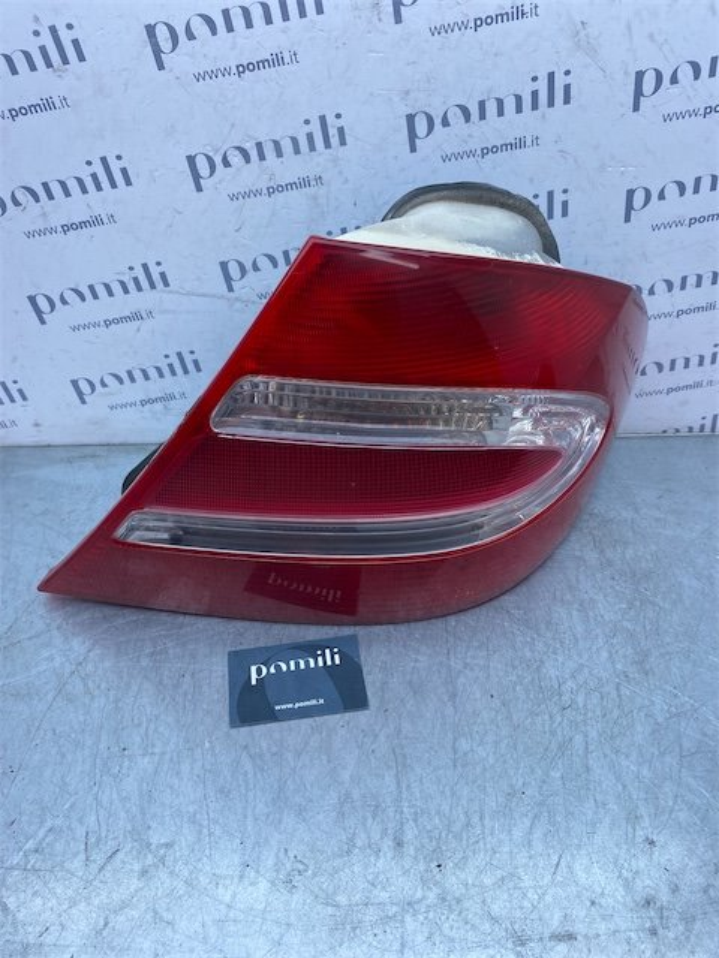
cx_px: 360
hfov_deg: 53.1
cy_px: 479
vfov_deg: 67.3
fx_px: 720
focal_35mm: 26
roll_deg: -2.0
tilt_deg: -42.3
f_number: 1.8
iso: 32
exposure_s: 1/805
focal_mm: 4.25
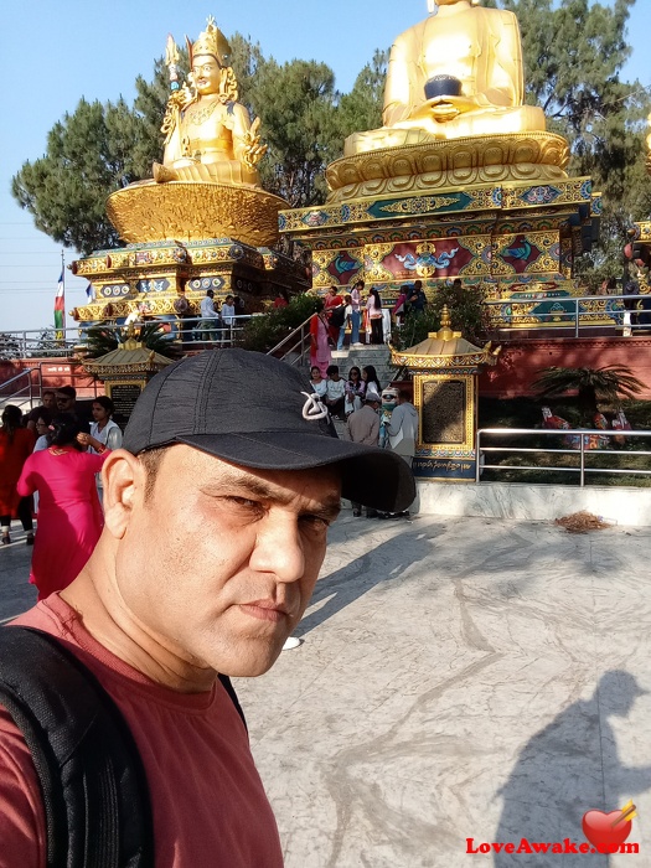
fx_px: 652
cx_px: 326
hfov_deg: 53.1
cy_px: 434
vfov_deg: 67.3
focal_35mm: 26
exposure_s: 1/654
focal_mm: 2.23
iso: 125
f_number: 2.2
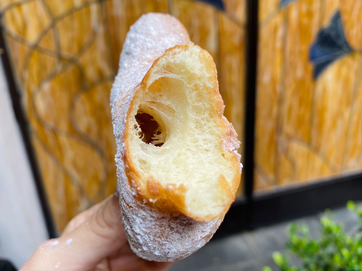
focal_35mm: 27
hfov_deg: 65.3
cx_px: 186
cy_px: 133
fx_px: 282
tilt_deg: -21.7
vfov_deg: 51.3
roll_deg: +3.6
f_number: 1.8
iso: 40
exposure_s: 1/122
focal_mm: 4.25
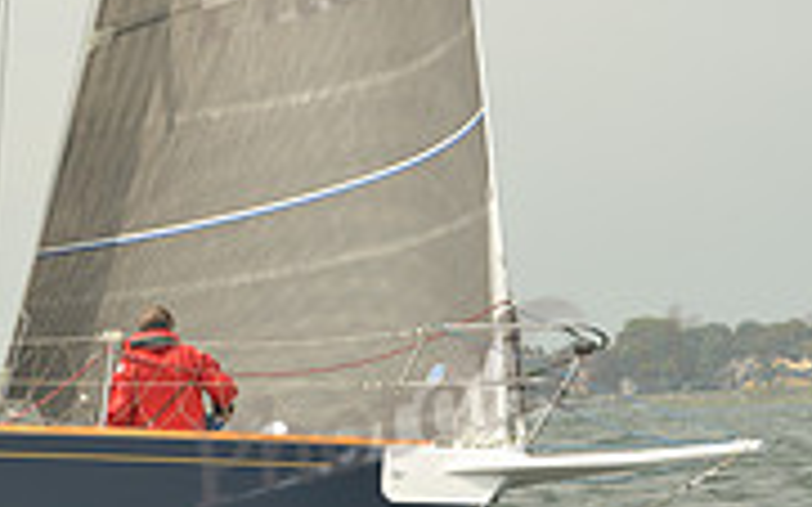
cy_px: 222
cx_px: -40
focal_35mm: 229
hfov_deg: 9.1
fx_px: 5066
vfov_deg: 5.7
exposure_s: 1/1250
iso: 320
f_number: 8
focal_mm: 70
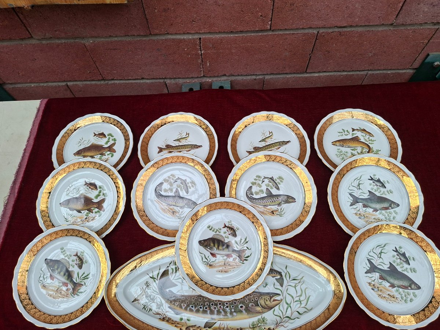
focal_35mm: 23
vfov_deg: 58.9
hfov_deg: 73.9
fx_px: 292
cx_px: 220
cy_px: 165
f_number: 1.8
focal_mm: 5.54
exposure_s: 1/131
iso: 50
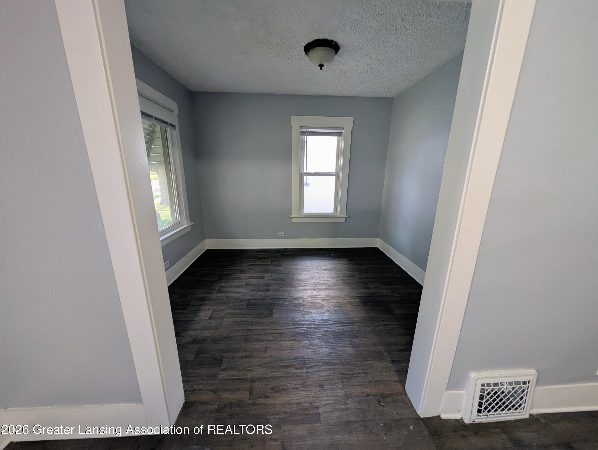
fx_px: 208
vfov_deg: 94.6
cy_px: 225
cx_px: 299
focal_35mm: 12
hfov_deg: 110.5
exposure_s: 1/120
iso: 255
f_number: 1.7
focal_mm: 2.02
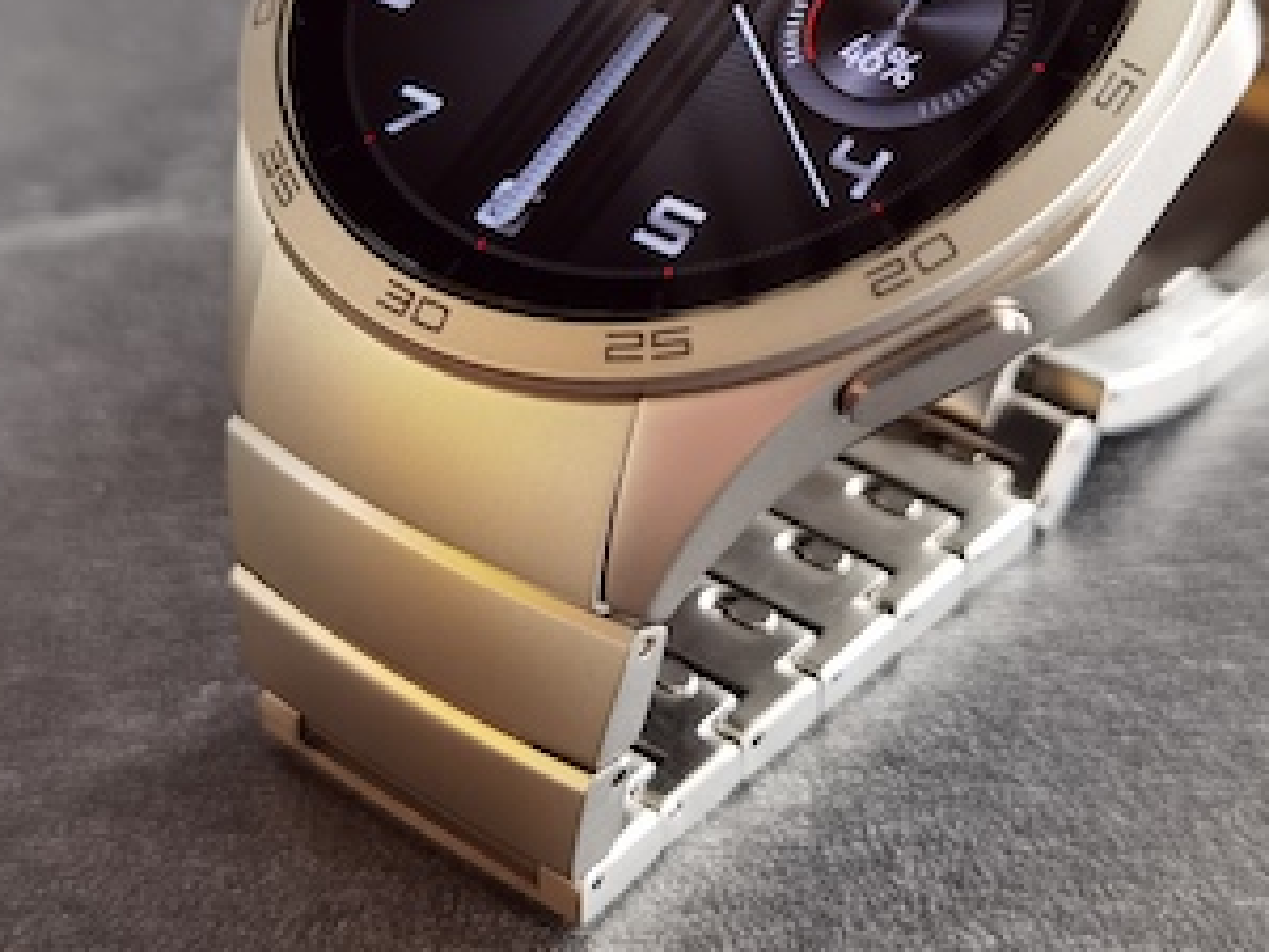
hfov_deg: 27.8
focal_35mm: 70
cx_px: 662
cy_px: 252
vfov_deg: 20.9
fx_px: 2566
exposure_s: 1/100
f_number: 1.9
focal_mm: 6.71
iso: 400
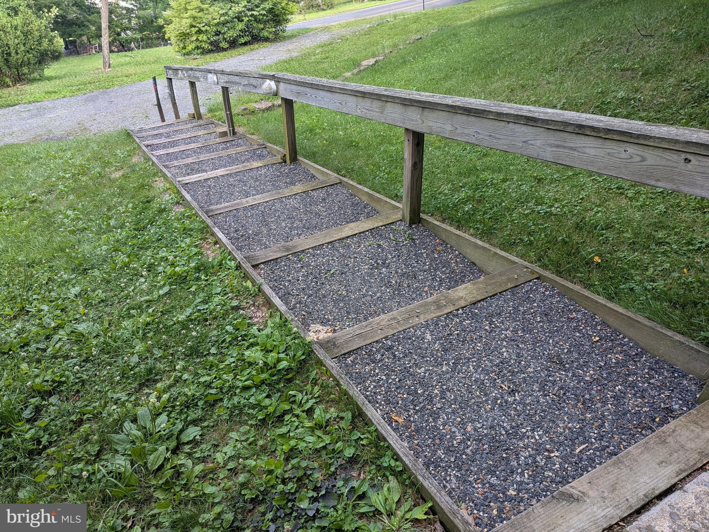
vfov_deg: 56.8
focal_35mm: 24
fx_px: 492
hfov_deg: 71.6
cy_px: 266
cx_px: 354
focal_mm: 4.53
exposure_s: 1/187
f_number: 1.7
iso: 27
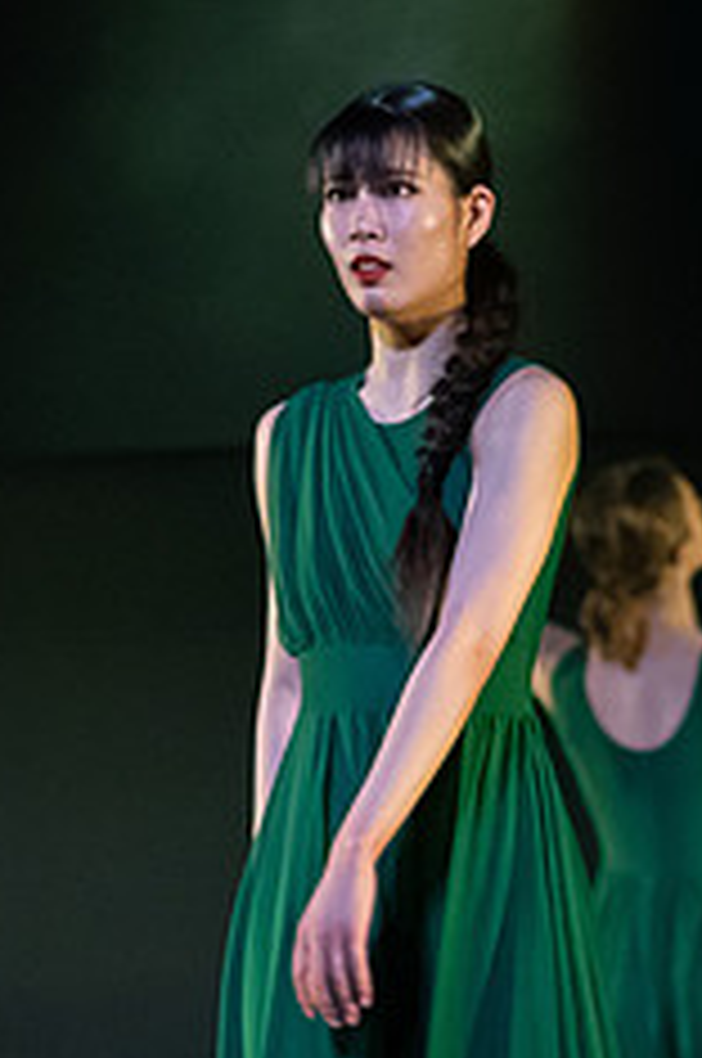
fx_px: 7686
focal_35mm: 262
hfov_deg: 5.2
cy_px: 771
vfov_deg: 7.9
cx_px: 650
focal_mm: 82
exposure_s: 1/125
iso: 6400
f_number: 2.8
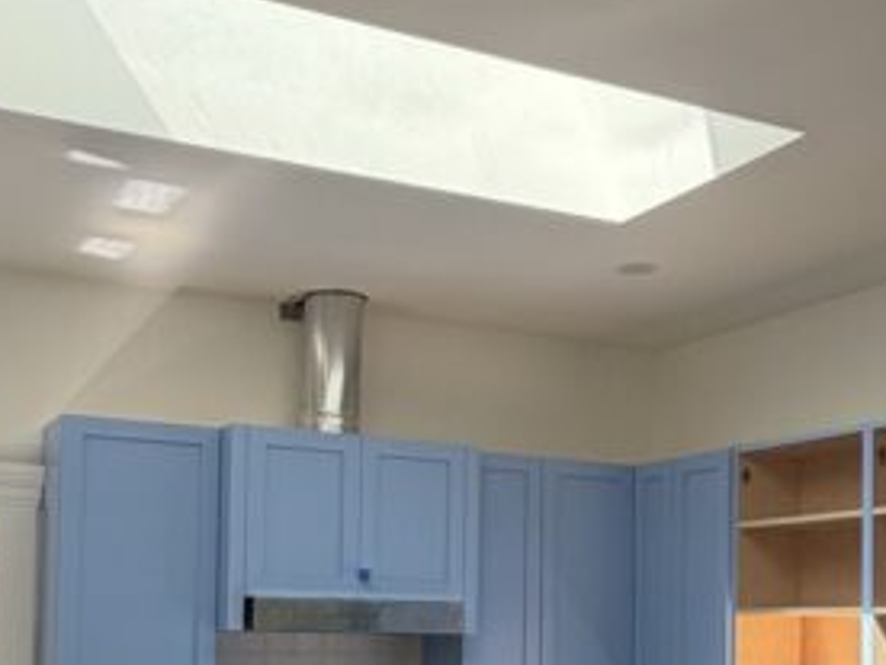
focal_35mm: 52
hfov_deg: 36.8
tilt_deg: +2.3
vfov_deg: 27.1
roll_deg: -0.5
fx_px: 1331
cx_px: 472
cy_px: 594
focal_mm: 2.22
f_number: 2.2
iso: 64
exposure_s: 1/123
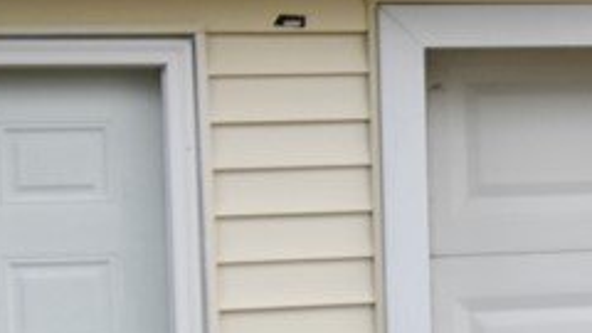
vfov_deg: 7.5
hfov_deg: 12.0
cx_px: 1149
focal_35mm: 161
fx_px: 2527
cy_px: 173
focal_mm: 23
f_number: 3.5
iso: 250
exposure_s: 1/800
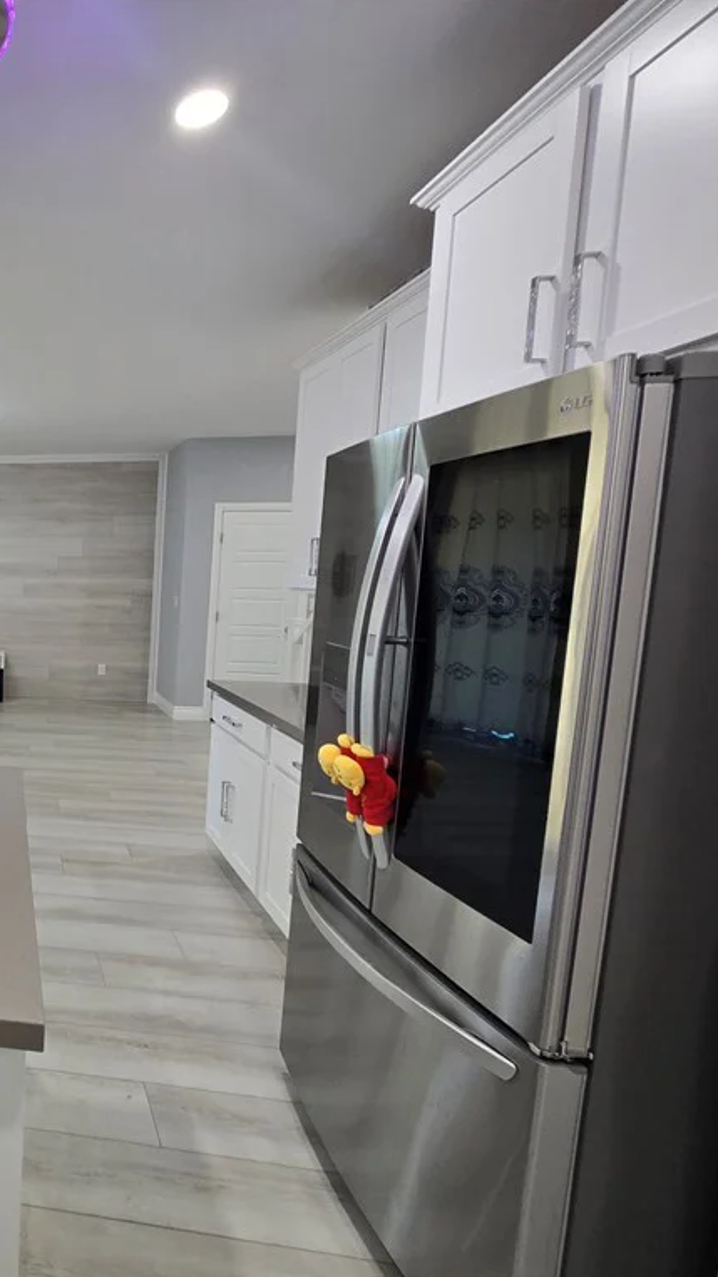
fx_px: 643
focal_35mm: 19
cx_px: -115
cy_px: 638
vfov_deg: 89.6
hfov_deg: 42.2
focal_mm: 2.2
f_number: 2.2
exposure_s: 1/60
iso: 100
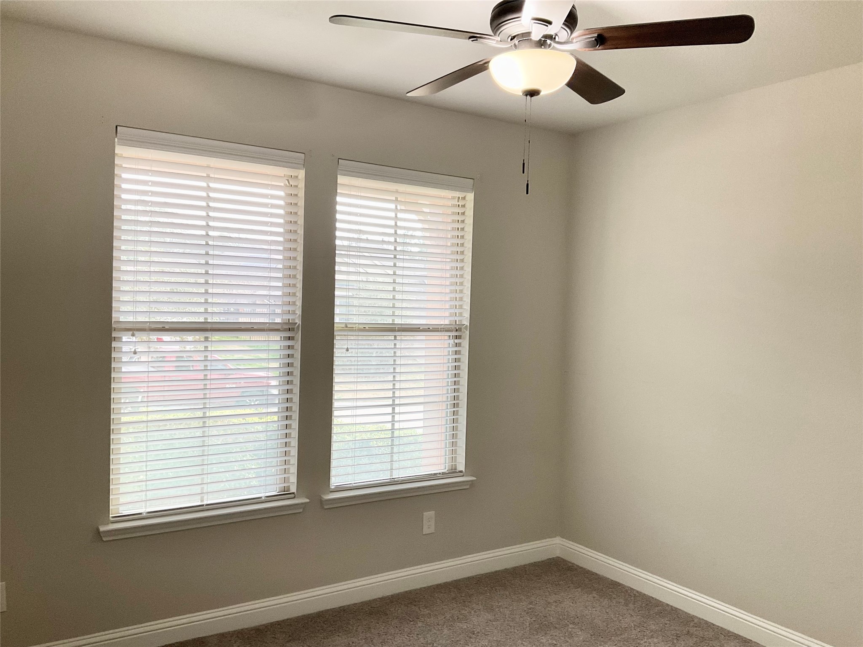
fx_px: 723
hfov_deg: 61.7
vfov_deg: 48.2
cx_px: 432
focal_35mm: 29
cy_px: 324
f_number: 1.8
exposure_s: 1/120
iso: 64
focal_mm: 3
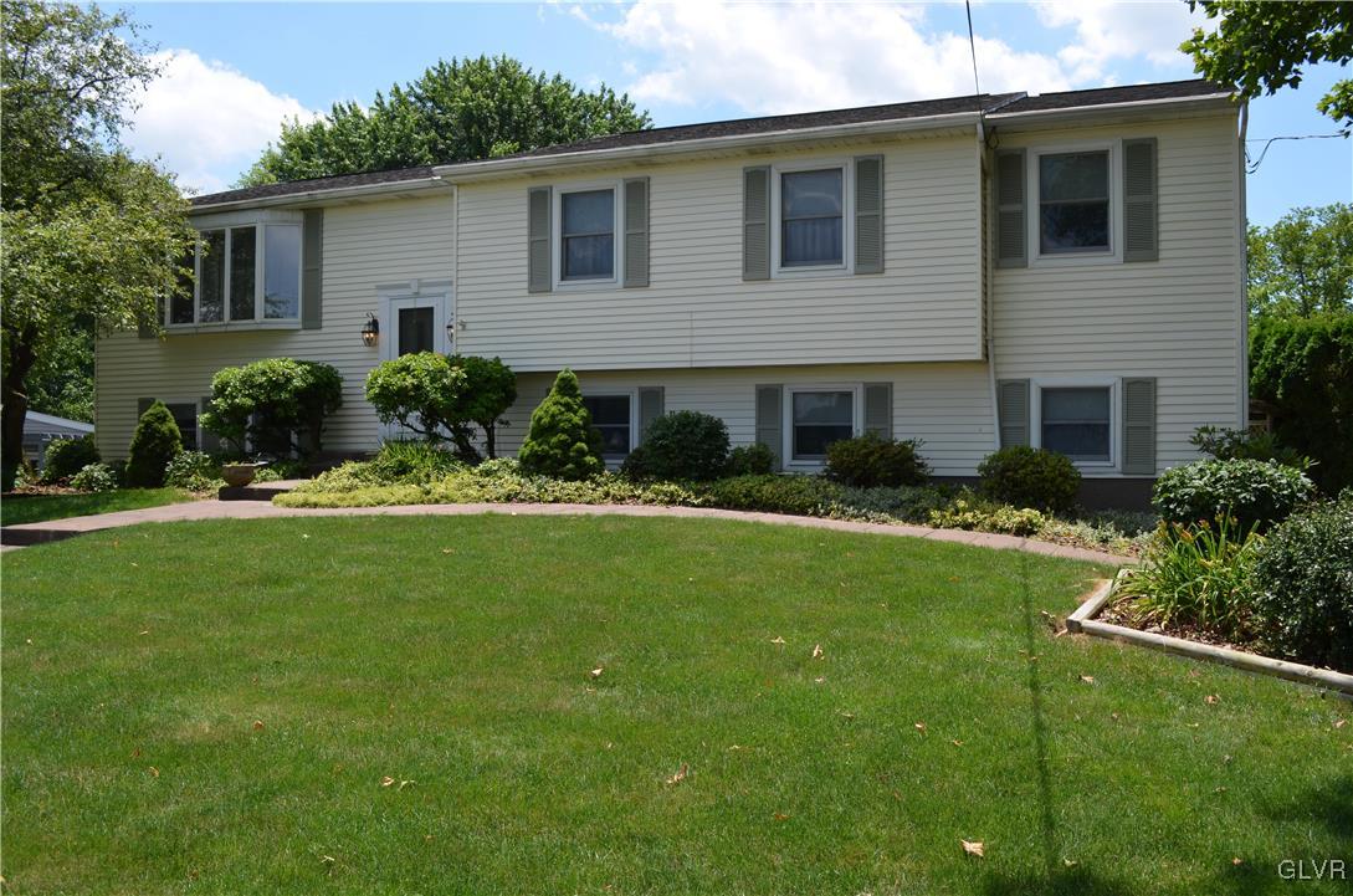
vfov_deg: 39.8
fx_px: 1238
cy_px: 448
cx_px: 676
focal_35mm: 33
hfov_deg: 57.3
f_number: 8
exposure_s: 1/250
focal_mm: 22
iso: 100
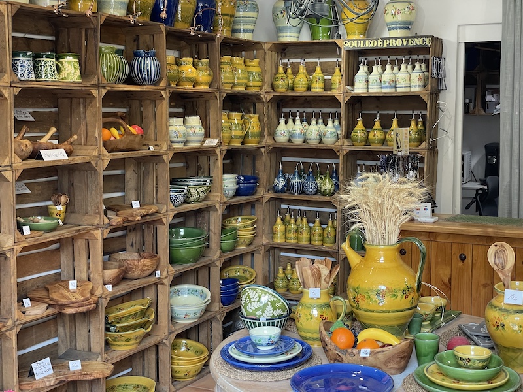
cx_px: 262
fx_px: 786
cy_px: 196
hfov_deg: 36.8
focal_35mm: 52
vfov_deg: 28.0
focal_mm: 6
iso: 125
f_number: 2
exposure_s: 1/99
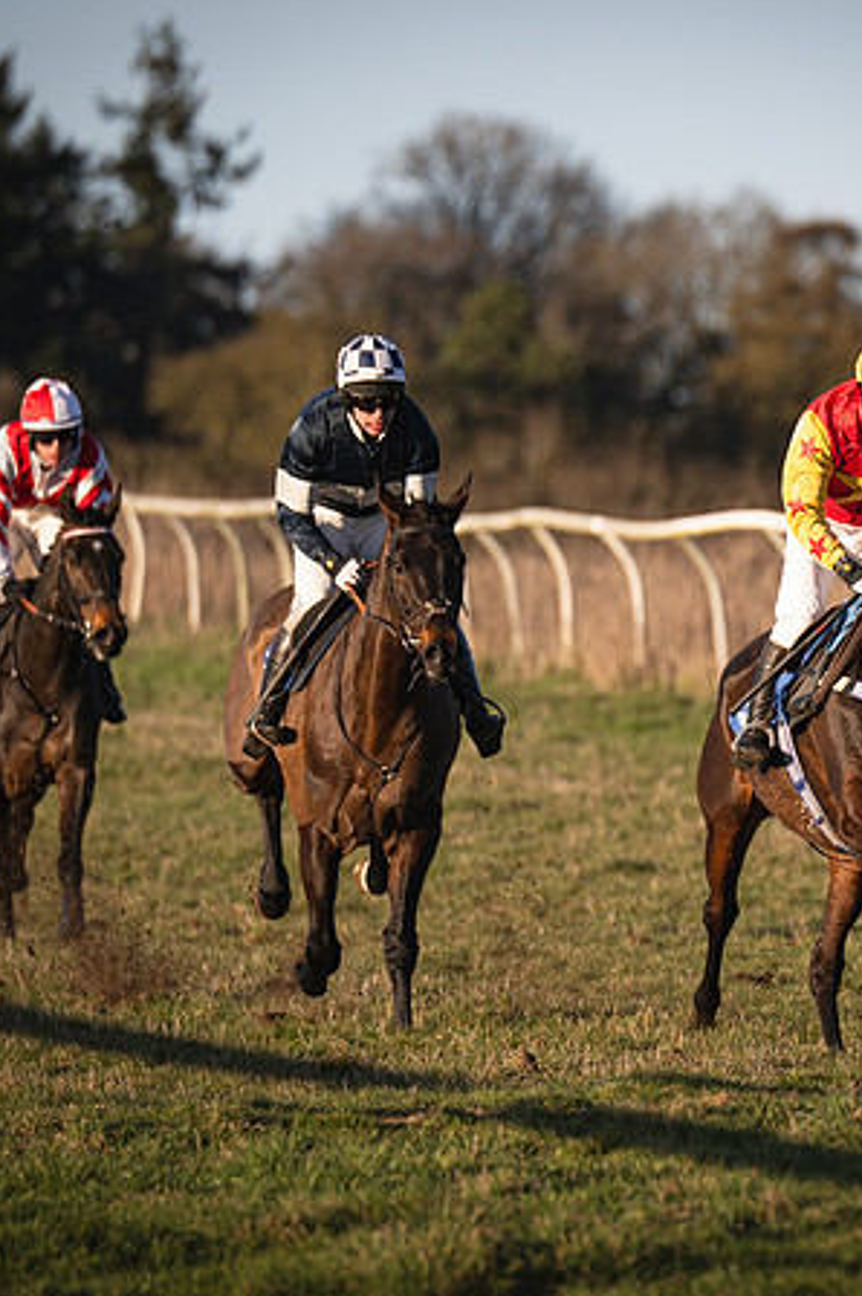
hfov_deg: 2.6
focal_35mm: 537
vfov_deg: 3.8
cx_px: 892
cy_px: 723
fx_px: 19316
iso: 100
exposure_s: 1/2000
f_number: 2.8
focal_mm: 200
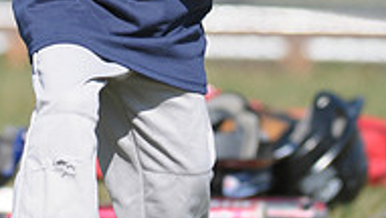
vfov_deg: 1.3
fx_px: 9756
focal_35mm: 952
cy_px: -158
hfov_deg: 2.3
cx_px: 162
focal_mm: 200
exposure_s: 1/2500
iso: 400
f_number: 4.5
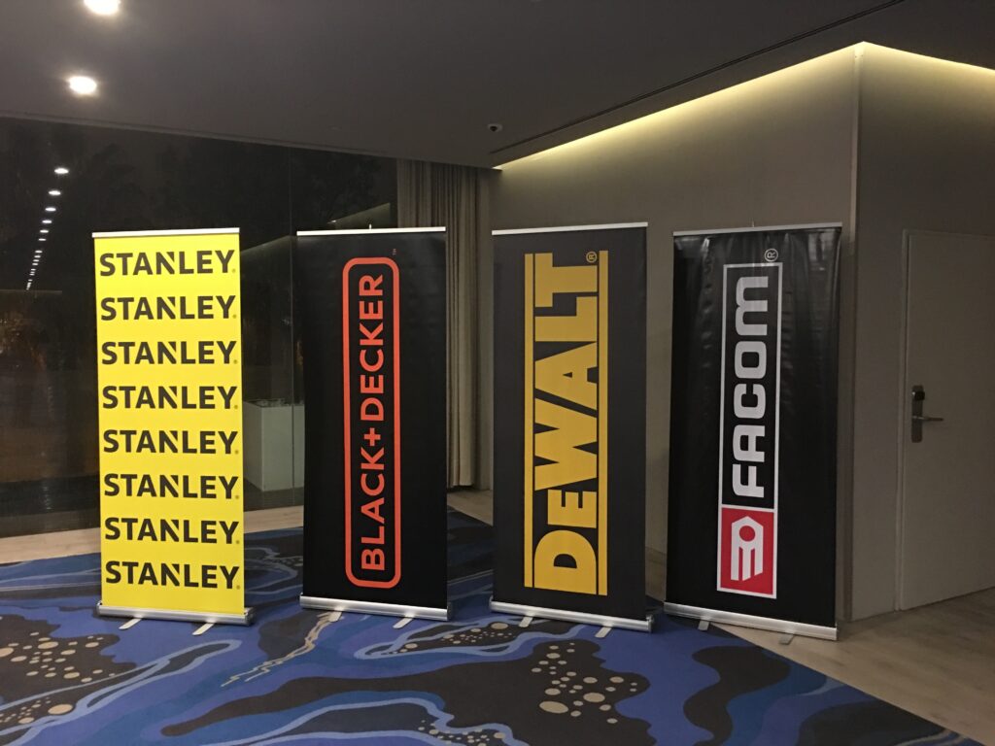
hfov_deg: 61.7
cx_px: 498
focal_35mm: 29
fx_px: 834
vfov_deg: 48.2
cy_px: 373
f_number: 2.2
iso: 160
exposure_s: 1/8
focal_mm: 4.15
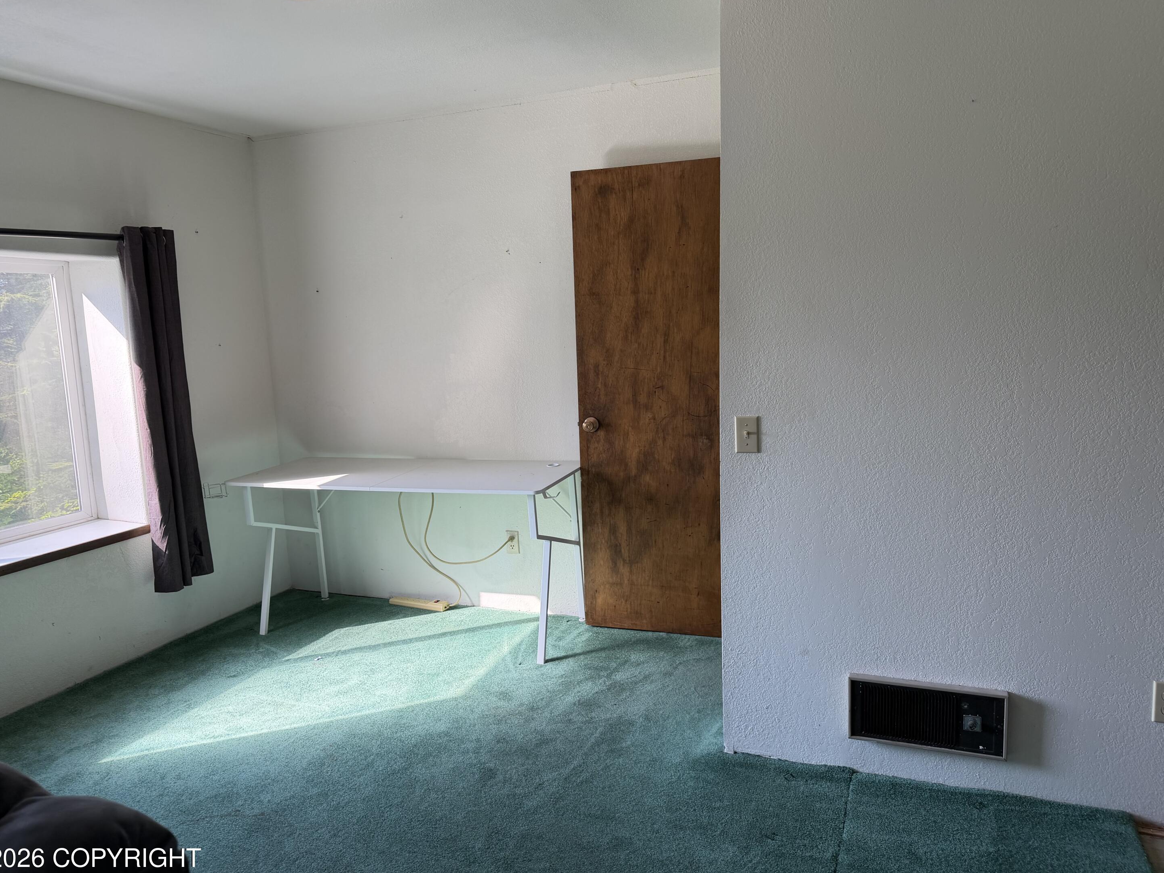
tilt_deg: -9.1
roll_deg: +3.0
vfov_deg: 54.9
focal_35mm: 25
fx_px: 841
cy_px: 445
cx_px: 574
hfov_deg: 69.4
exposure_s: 1/170
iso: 80
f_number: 1.78
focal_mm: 6.76
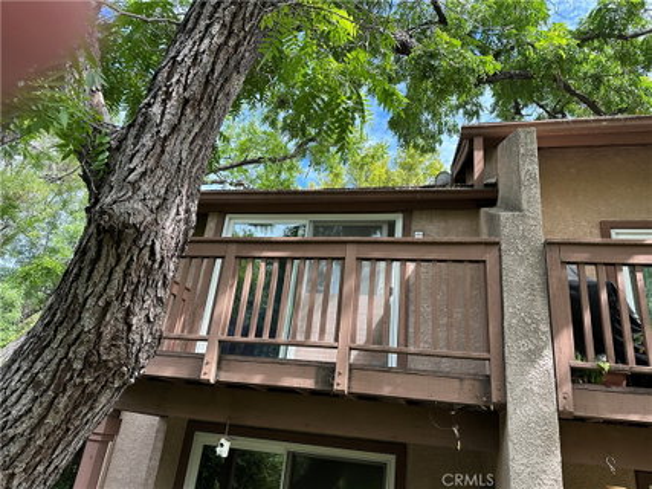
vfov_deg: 56.8
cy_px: 244
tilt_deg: +24.0
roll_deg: -6.8
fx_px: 452
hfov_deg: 71.6
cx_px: 326
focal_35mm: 24
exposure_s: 1/680
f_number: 1.78
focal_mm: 6.86
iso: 80
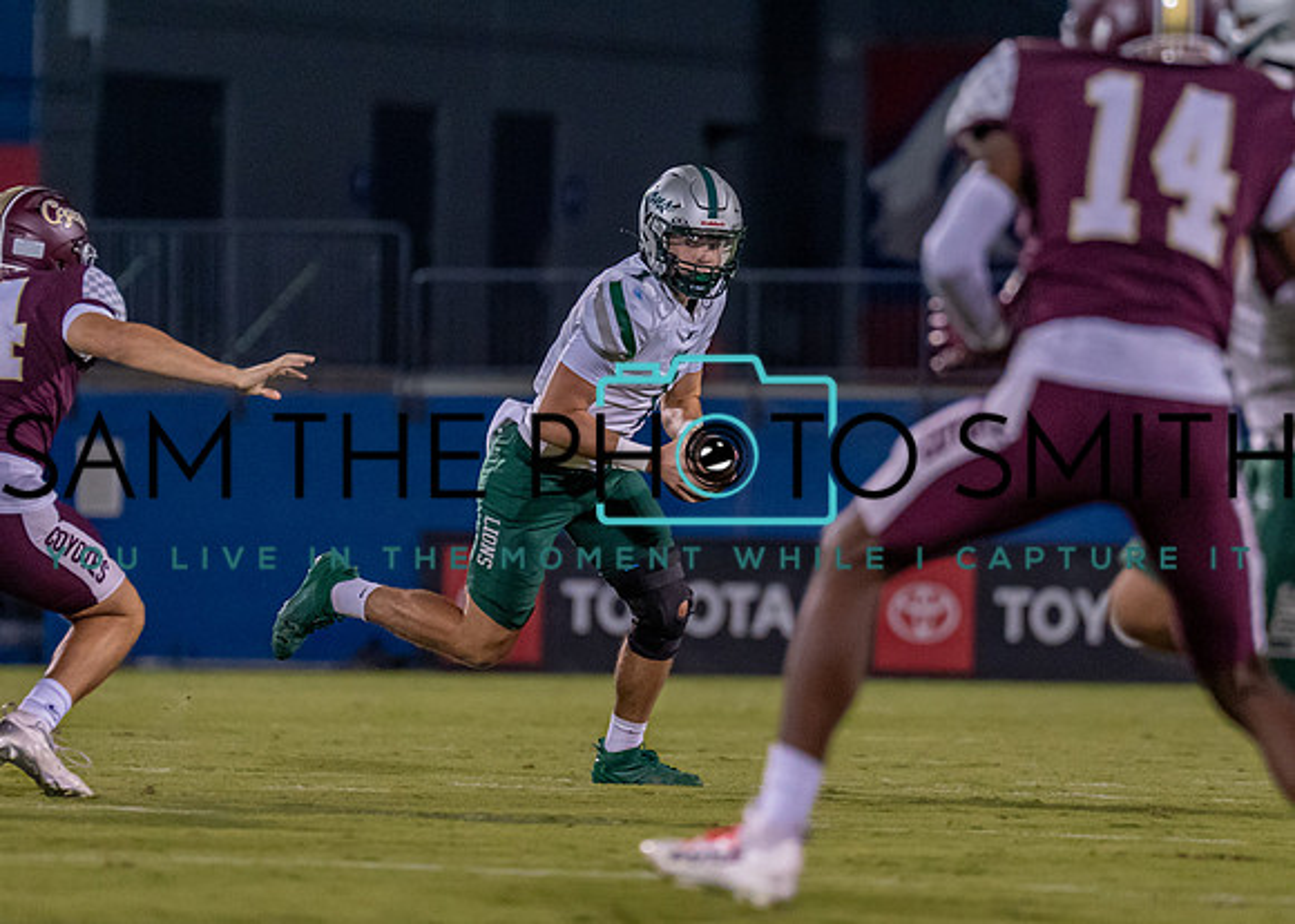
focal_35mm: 430
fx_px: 15798
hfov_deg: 4.7
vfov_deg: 3.4
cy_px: 442
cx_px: 623
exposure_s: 1/1600
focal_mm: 200
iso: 2000
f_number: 2.8
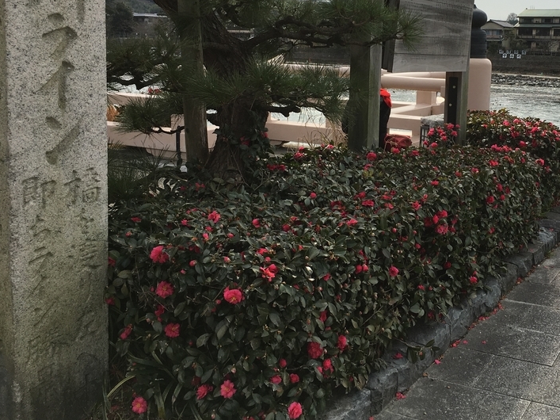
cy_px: 132
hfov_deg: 43.8
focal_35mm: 42
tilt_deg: -5.5
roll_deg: -1.8
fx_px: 679
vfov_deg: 34.0
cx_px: 394
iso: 25
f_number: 2.2
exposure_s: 1/1202
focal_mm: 4.15
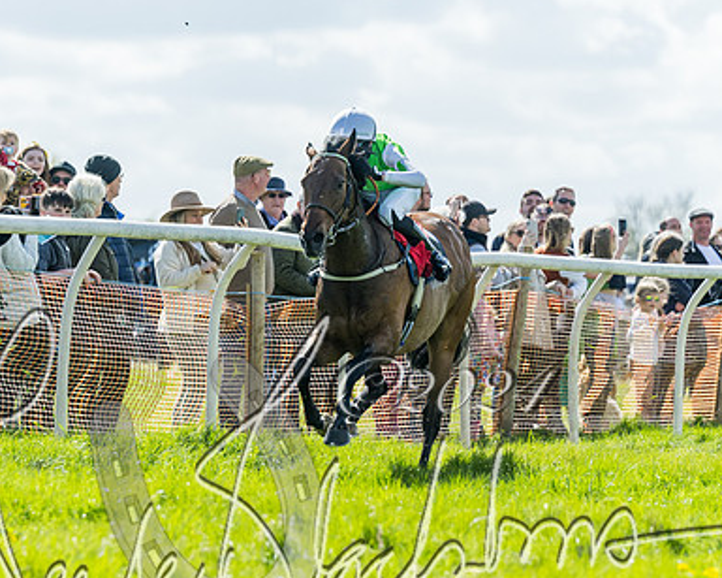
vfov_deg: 4.3
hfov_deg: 5.4
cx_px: 351
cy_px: 301
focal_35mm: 358
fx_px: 7648
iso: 400
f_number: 4
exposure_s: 1/4000
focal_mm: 160
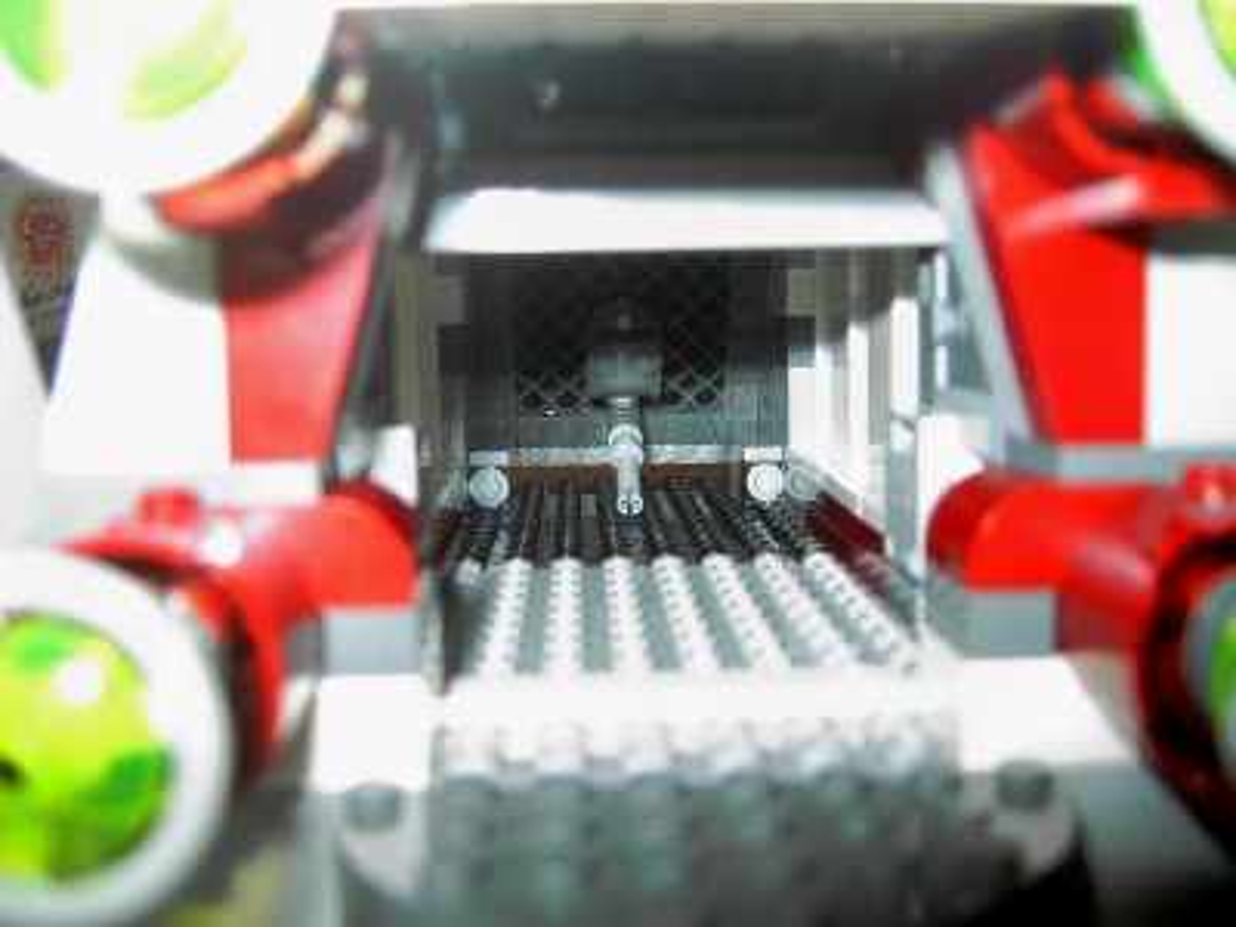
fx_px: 1250
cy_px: 464
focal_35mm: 35
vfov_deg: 40.7
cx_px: 618
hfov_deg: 52.6
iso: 100
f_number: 2.8
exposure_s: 1/50
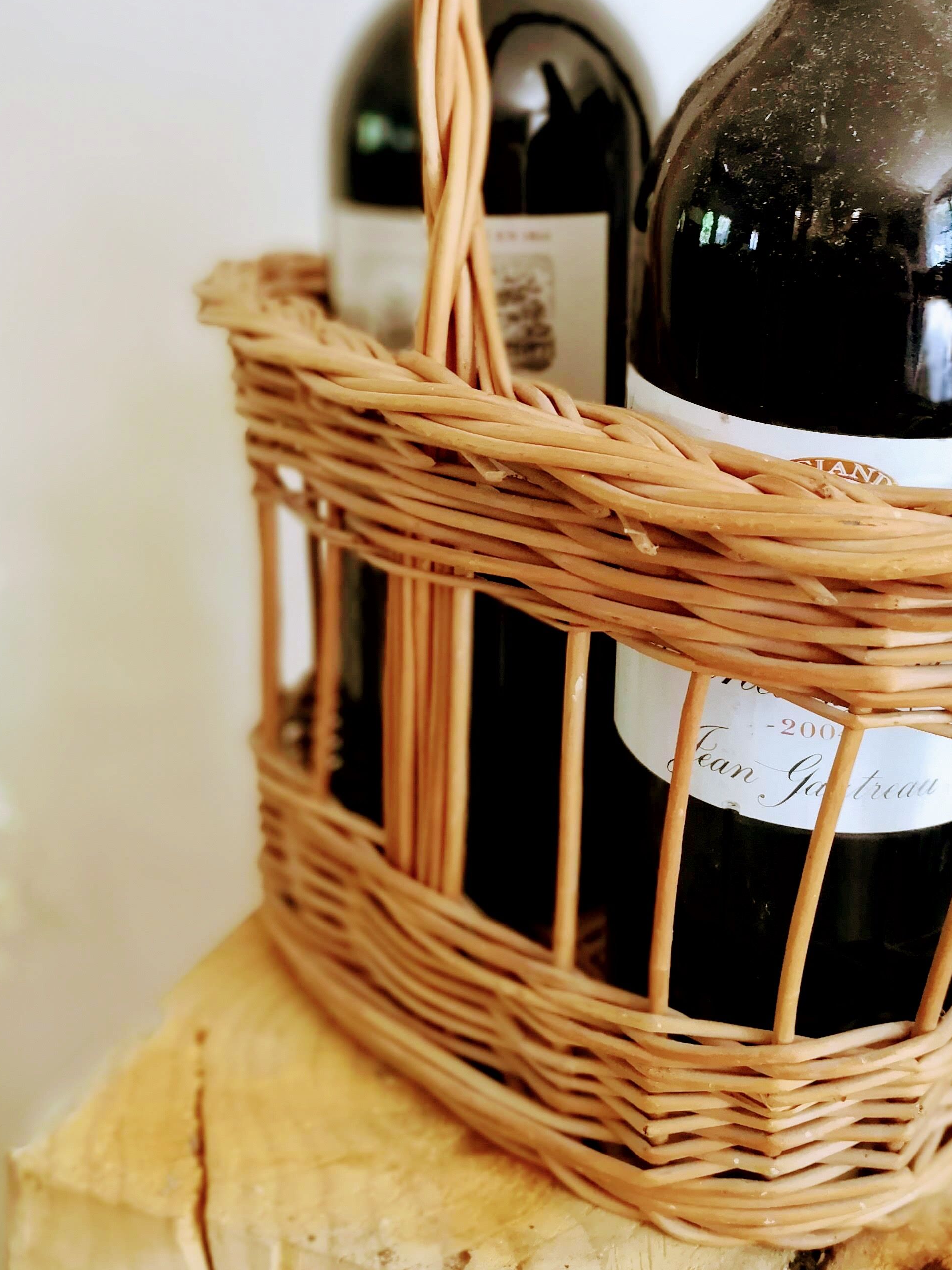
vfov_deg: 44.0
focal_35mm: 42
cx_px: 615
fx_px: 1540
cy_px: 402
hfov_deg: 34.1
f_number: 4
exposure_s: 1/33.3
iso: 320
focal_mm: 3.95
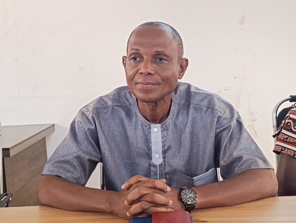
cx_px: 148
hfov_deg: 38.1
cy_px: 112
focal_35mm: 50
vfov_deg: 29.2
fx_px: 428
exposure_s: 1/50
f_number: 1.7
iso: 1250
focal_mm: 6.11
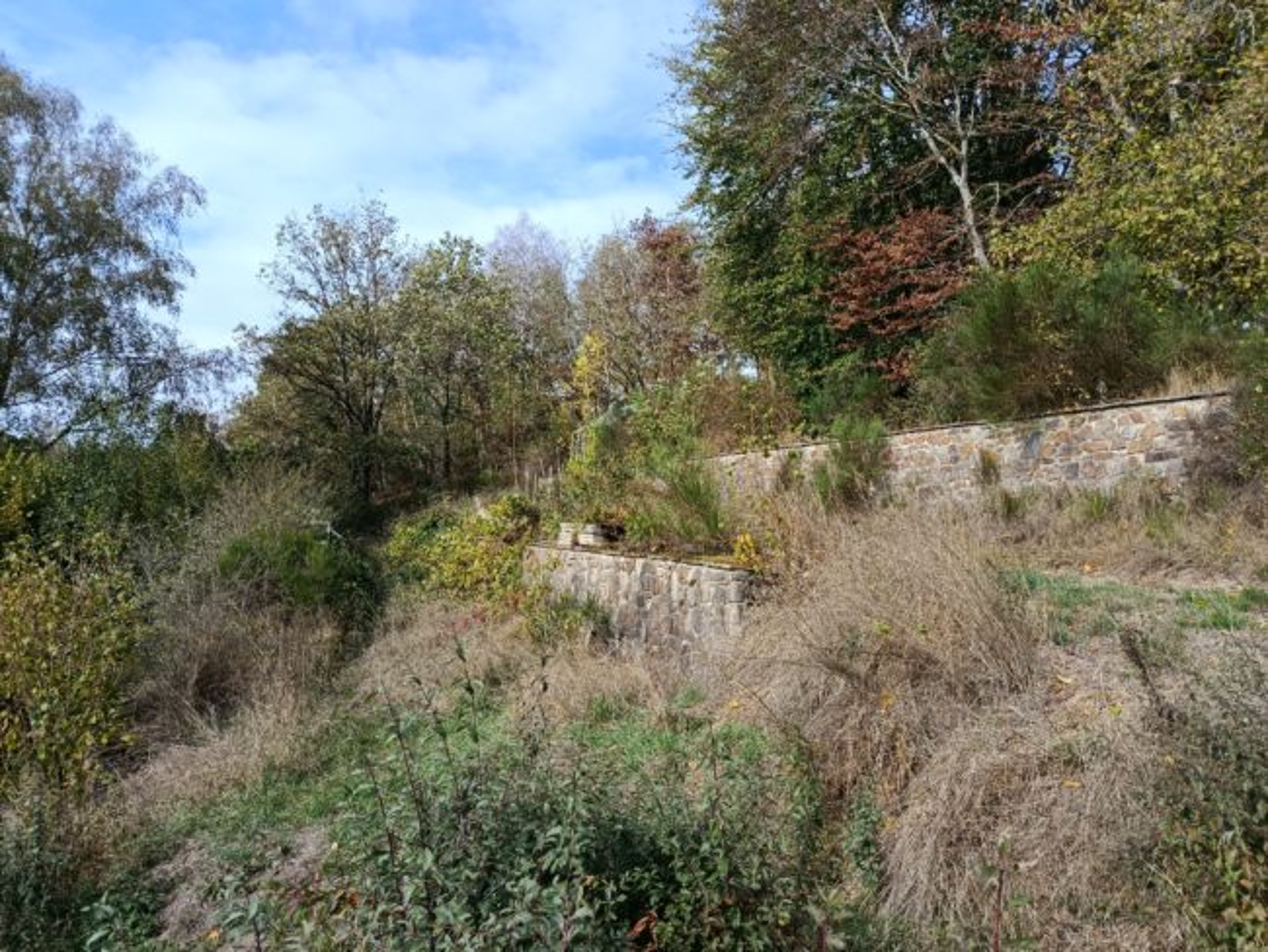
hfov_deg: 71.6
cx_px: 634
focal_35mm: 24
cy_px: 476
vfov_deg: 56.8
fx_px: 879
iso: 50
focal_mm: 5.24
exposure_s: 1/297
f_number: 1.7
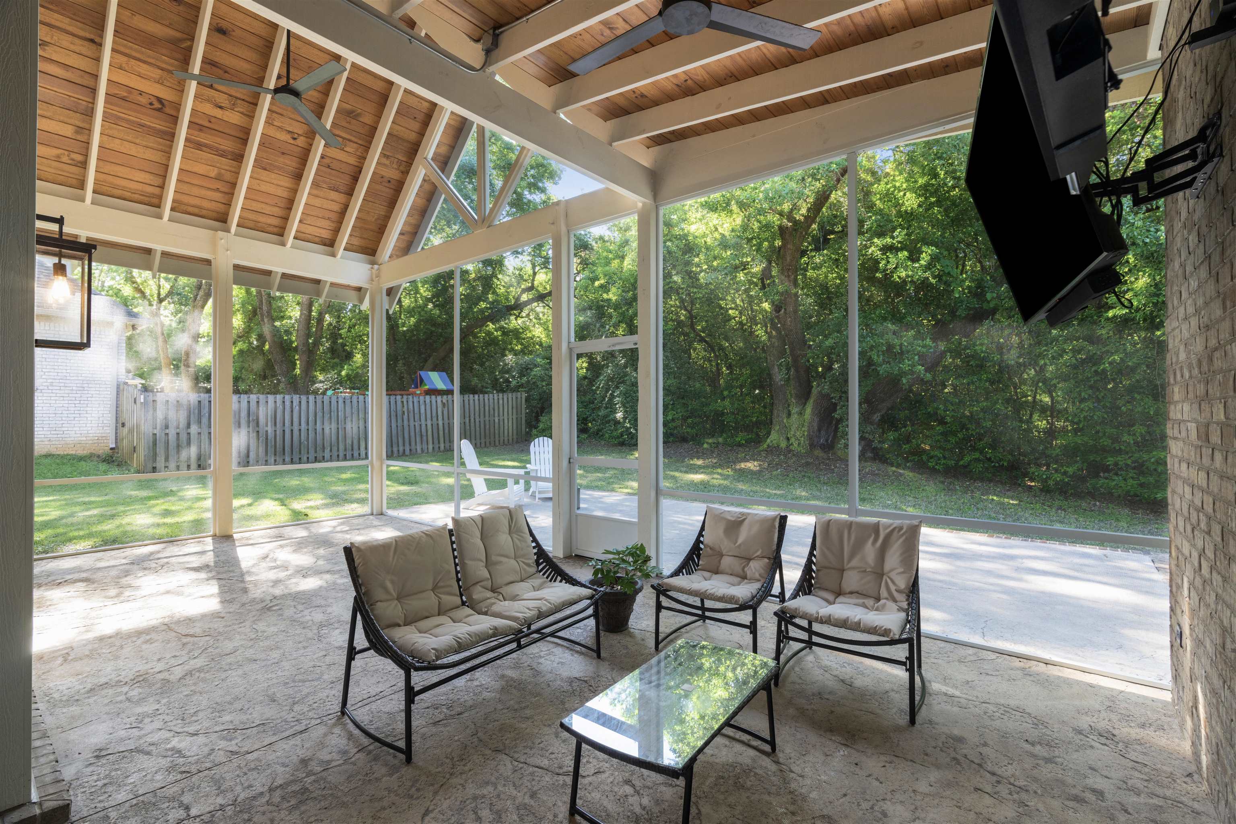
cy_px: 412
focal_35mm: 16
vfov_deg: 73.7
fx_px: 549
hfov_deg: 96.7
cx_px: 618
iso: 400
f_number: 8
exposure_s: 1/4
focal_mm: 16
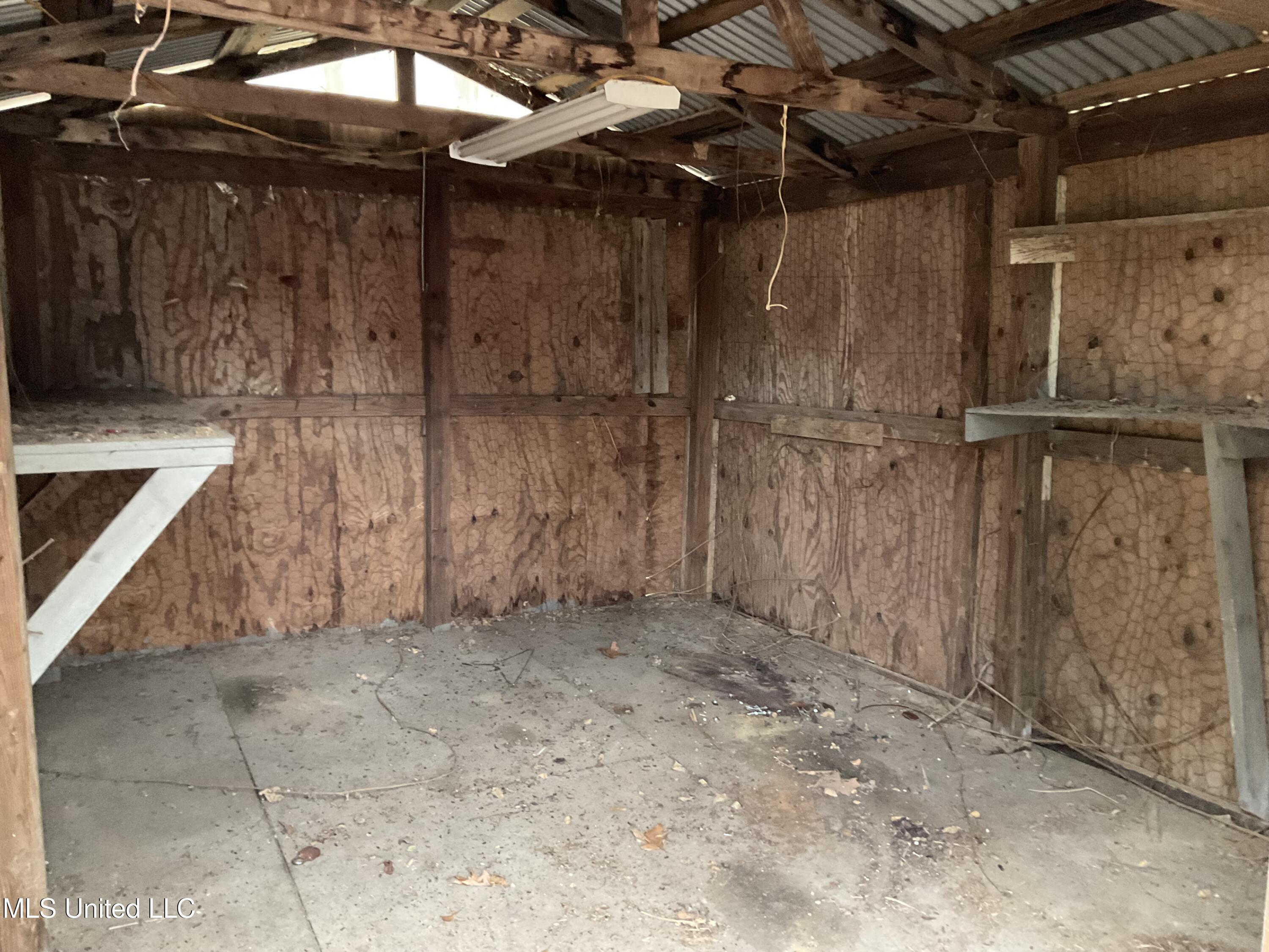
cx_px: 634
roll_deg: -2.1
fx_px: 1063
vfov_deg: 48.2
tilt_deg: -10.2
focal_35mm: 29
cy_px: 476
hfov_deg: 61.7
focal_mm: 3
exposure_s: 1/30
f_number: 1.8
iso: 500
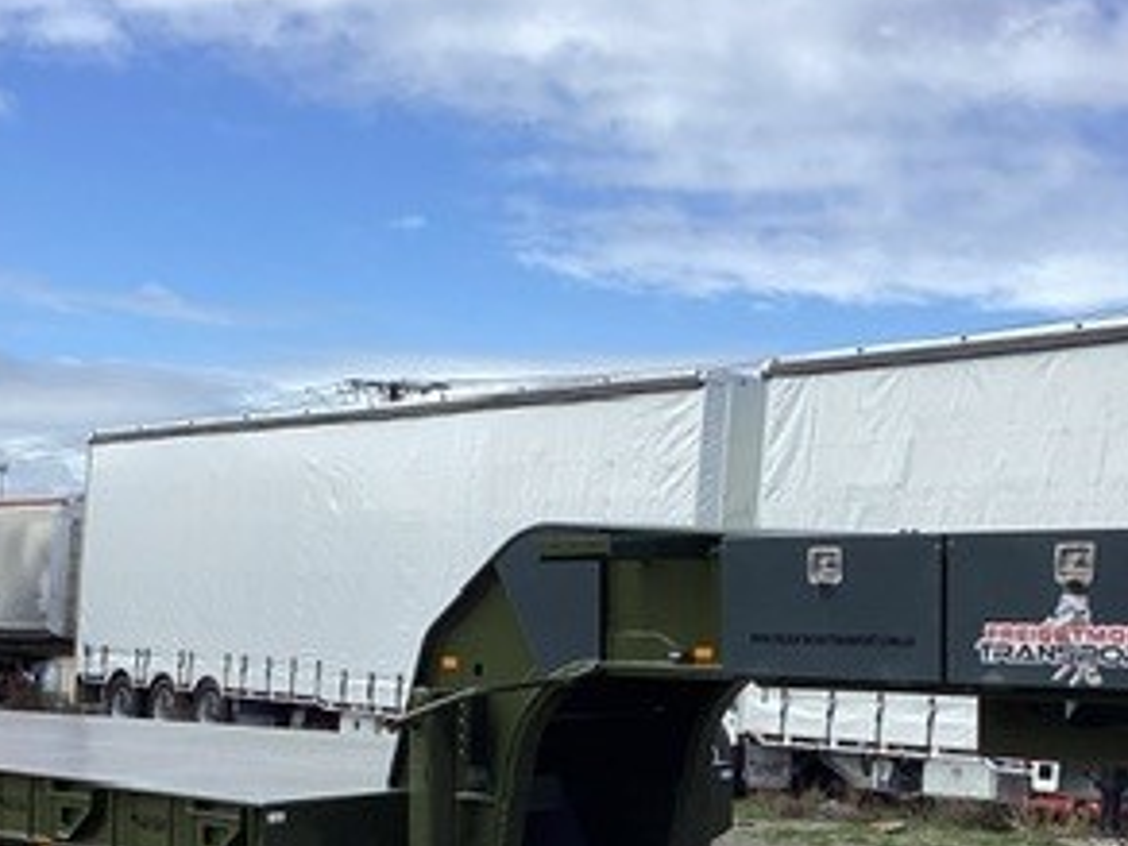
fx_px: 2216
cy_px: 757
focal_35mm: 68
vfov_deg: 21.2
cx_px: 545
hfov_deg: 28.6
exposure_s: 1/1253
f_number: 2.4
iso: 25
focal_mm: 3.3
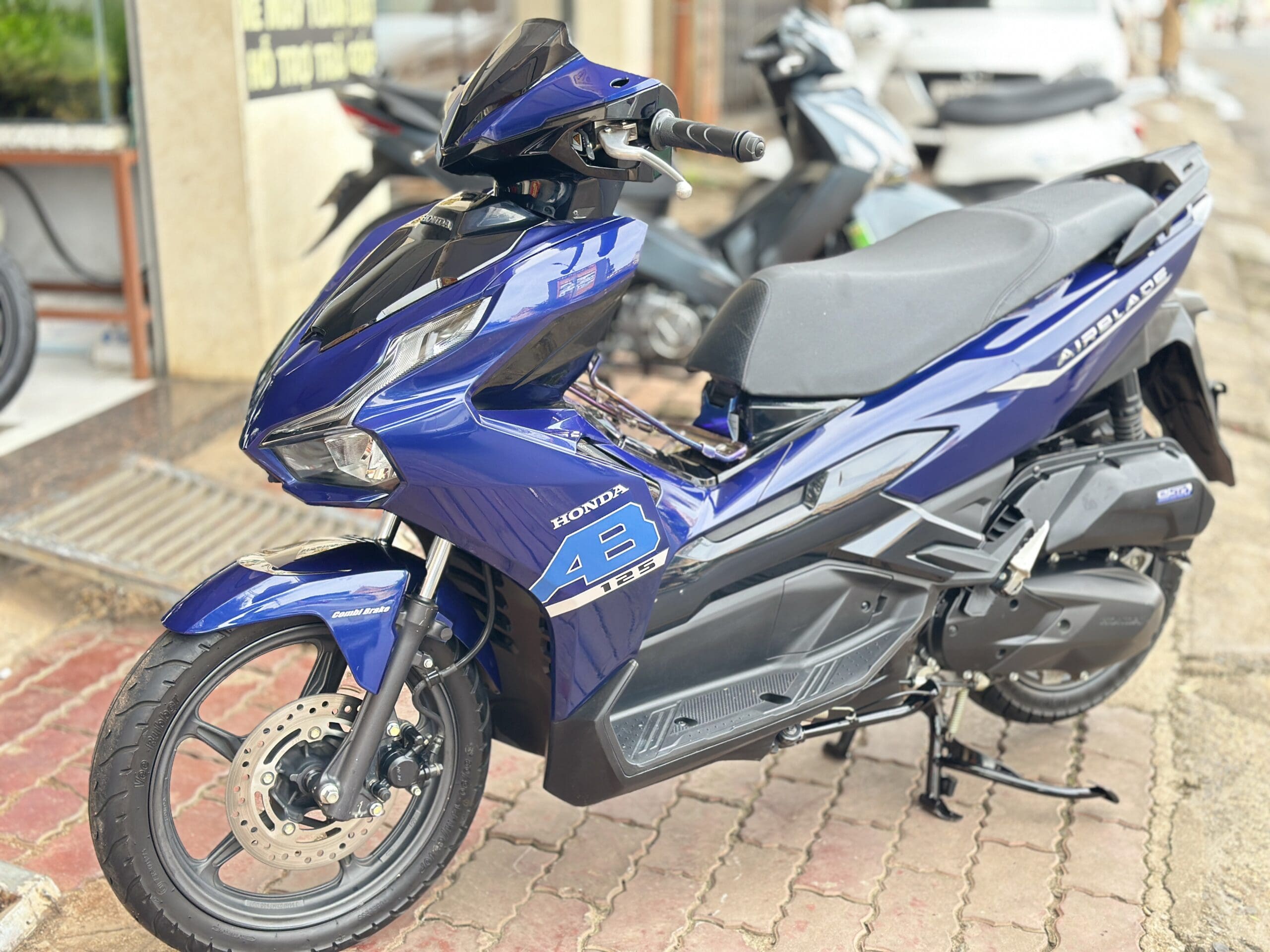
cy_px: 476
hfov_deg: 39.7
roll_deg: +0.2
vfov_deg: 30.3
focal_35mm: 48
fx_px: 1761
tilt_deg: -14.4
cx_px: 635
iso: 125
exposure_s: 1/140
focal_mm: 6.86
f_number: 1.78
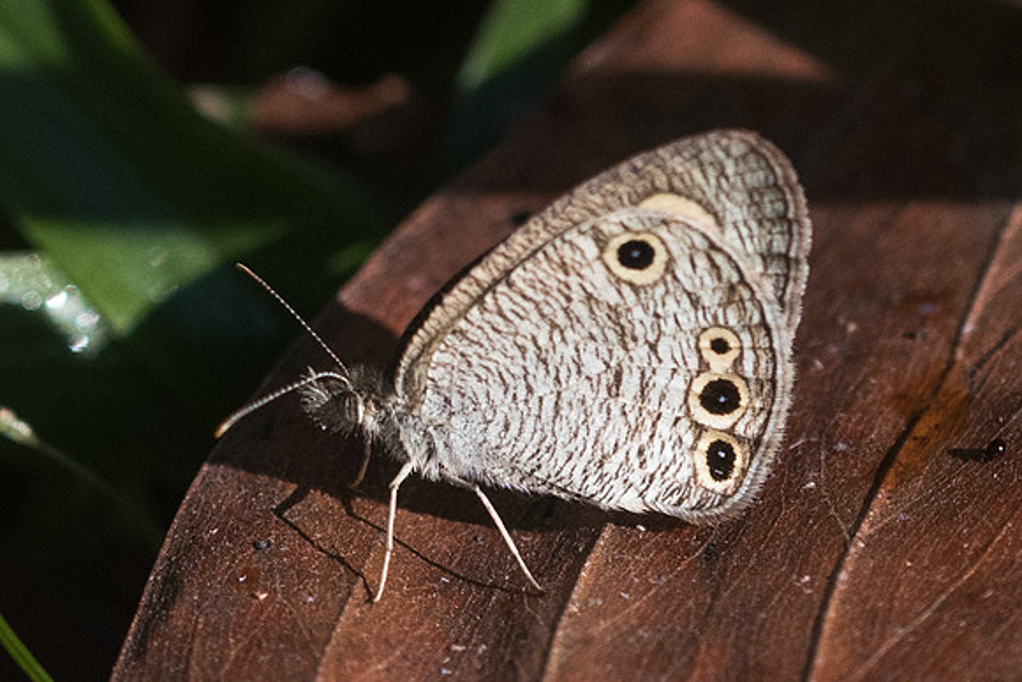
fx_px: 26673
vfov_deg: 1.5
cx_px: 754
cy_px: 373
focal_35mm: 939
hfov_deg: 2.2
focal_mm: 150
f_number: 4.5
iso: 800
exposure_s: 1/2500
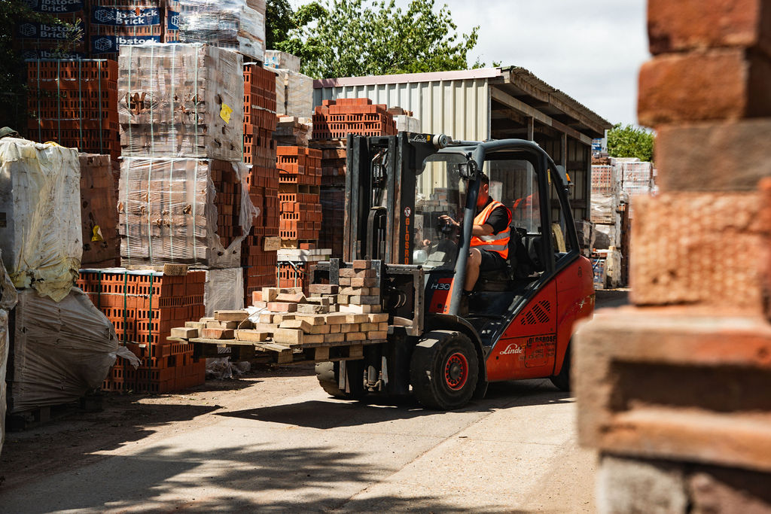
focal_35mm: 64
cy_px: 257
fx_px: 1371
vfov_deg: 21.2
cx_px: 386
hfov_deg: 31.4
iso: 160
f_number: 7.1
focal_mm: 64
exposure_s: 1/200
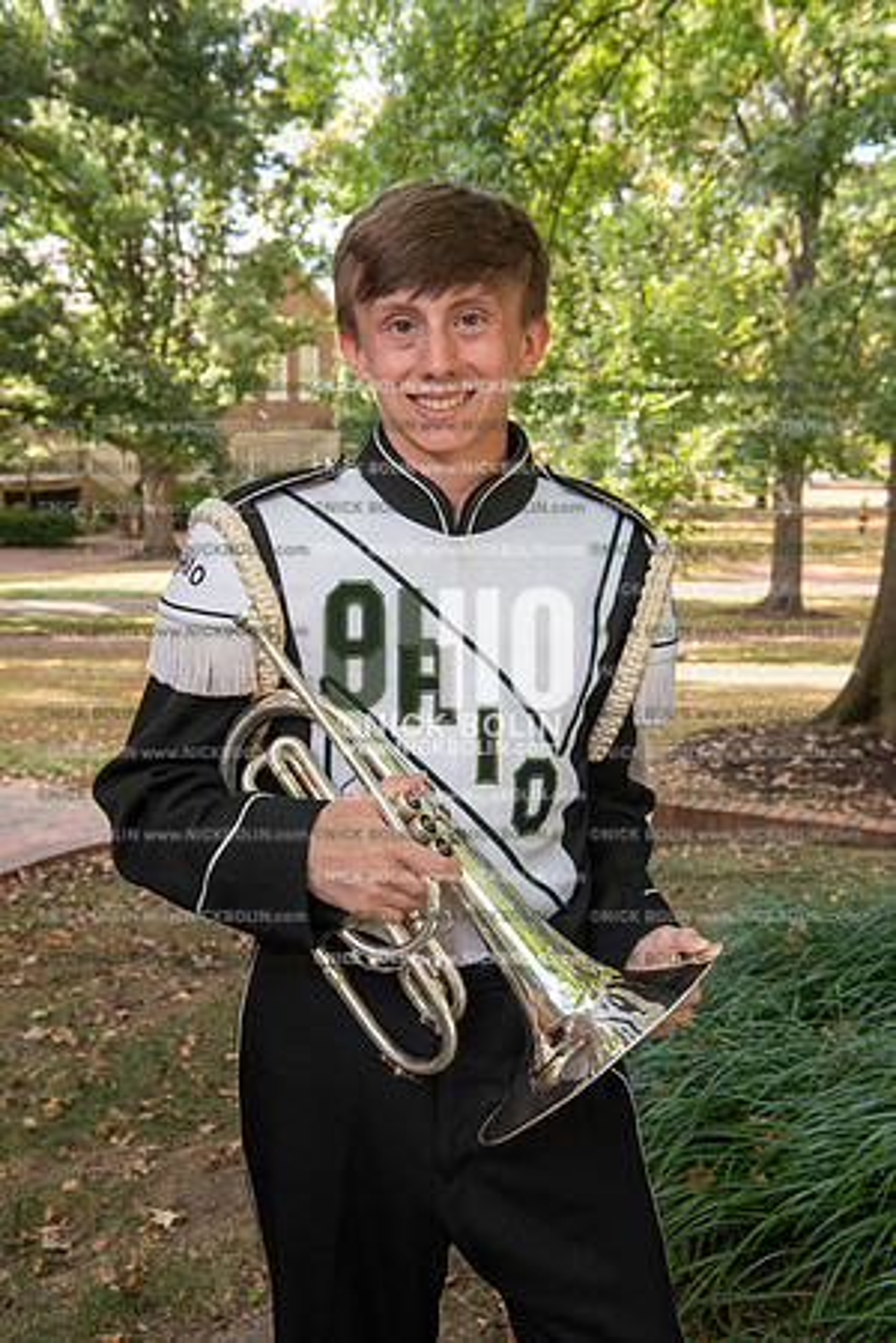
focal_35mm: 45
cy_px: 672
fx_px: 1680
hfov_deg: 29.9
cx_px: 448
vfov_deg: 43.6
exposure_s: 1/100
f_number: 8
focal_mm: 45
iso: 500
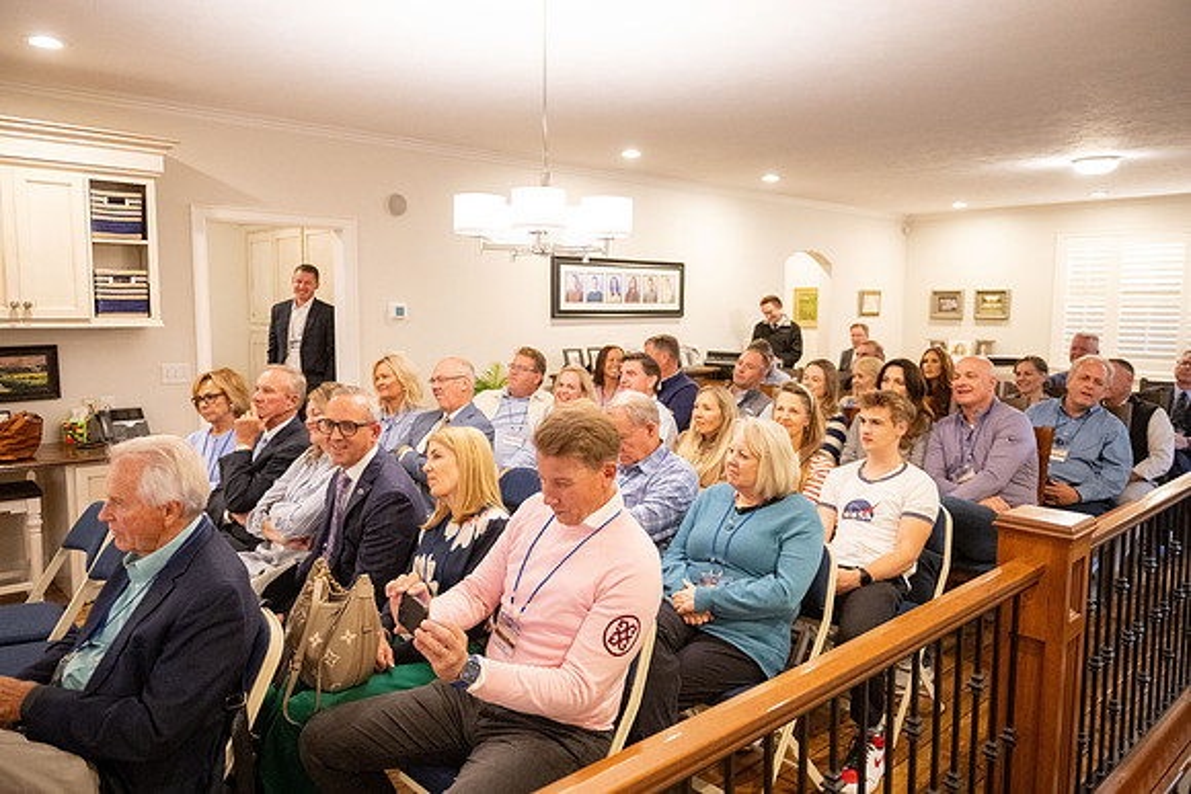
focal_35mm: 25
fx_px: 835
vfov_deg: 50.9
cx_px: 596
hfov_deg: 71.0
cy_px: 397
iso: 6400
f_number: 2.8
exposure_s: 1/320
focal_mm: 24
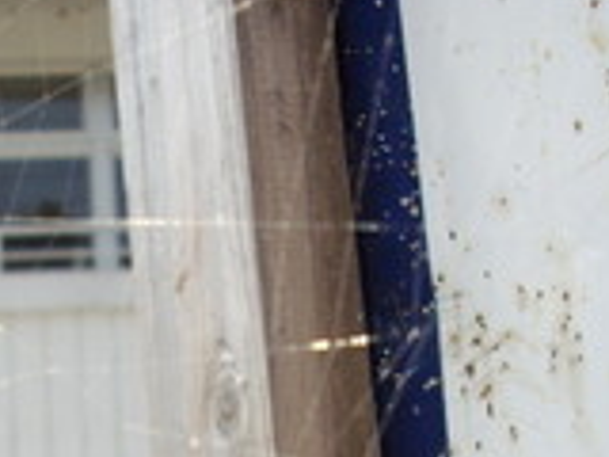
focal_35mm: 104
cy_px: 590
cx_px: 118
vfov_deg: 13.7
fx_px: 1830
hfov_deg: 18.7
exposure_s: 1/500
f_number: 2.8
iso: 80
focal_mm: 6.2
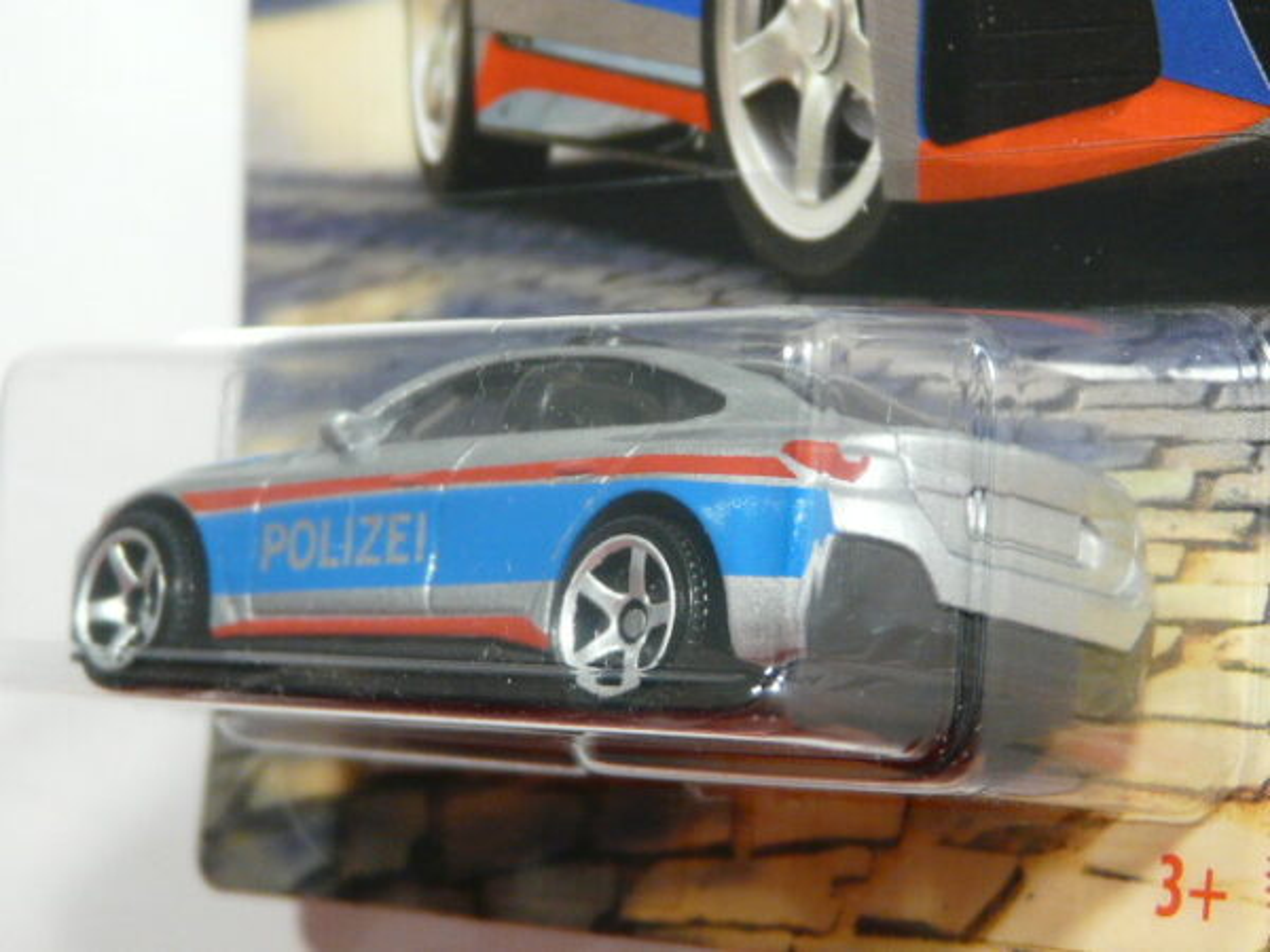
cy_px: 476
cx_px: 635
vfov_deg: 13.1
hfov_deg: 17.4
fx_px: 4146
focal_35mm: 113
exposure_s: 1/50
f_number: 3.2
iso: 200
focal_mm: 11.7
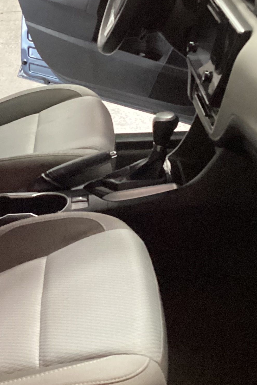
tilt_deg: -27.4
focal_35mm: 71
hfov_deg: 19.0
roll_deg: +2.9
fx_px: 760
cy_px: 169
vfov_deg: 28.4
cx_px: 62
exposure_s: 1/30
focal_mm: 3.3
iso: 640
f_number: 2.4
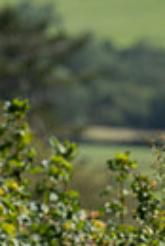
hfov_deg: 1.5
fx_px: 6356
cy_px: 423
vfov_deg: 2.2
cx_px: 77
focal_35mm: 927
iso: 100
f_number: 3.5
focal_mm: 164
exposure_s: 1/1000
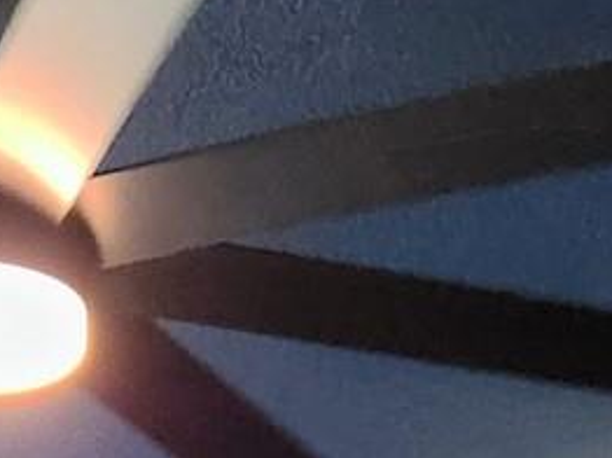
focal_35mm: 180
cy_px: 1622
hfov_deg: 11.0
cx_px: 283
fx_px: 3179
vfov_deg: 6.9
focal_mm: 5.4
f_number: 1.8
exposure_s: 1/120
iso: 250
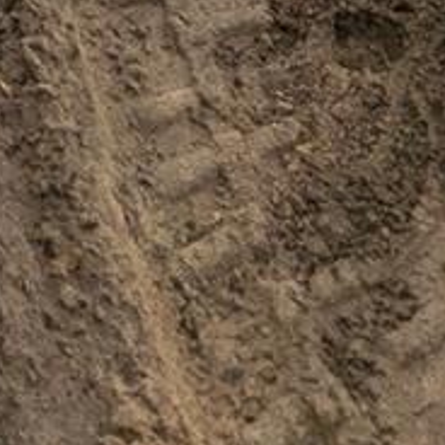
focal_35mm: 92
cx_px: -244
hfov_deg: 16.9
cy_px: -938
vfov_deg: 10.9
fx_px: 1338
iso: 49
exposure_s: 1/169
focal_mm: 2.35
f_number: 2.2
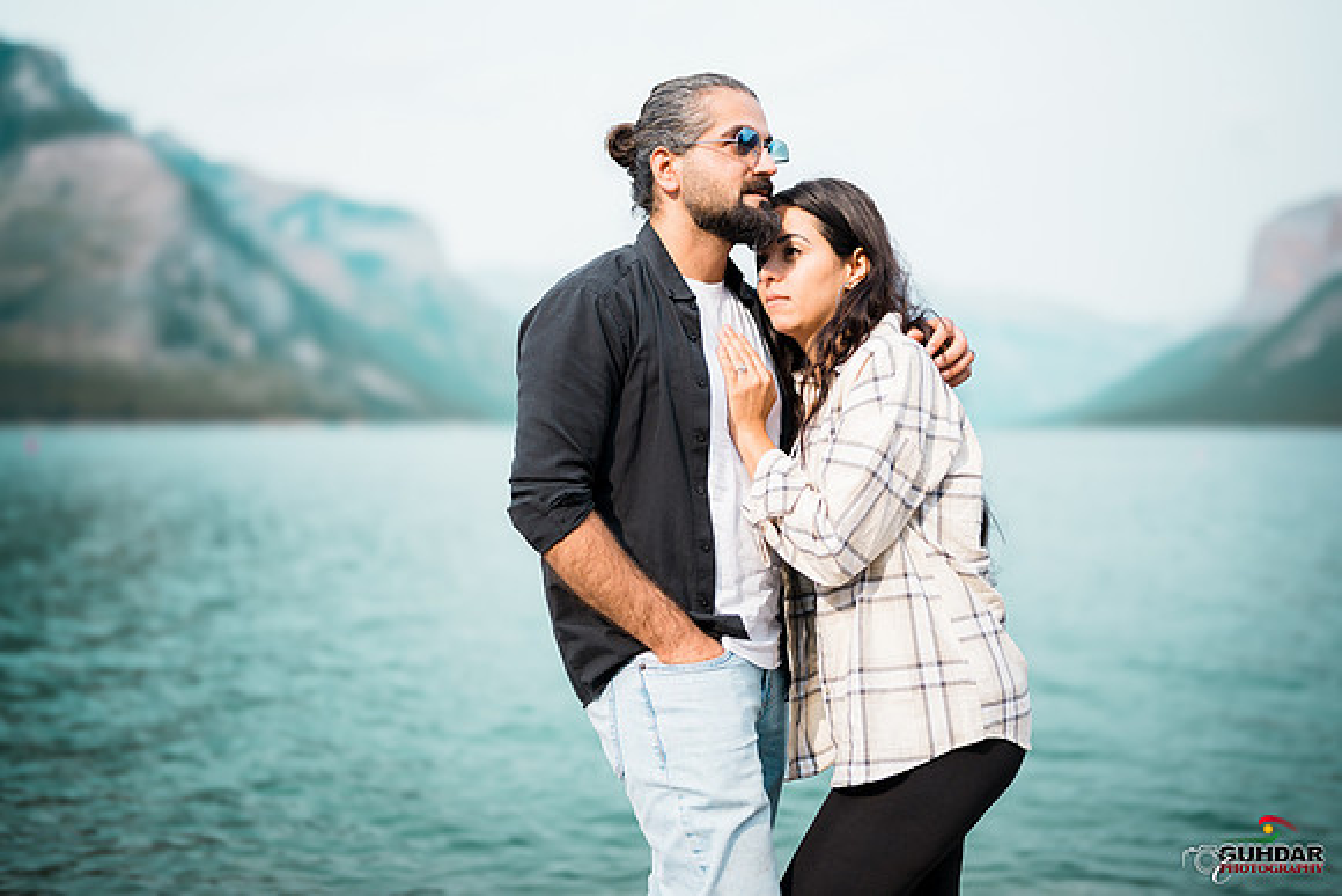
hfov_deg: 54.4
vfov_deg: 37.9
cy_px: 448
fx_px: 1305
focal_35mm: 35
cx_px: 671
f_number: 1.4
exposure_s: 1/8000
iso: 200
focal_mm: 35
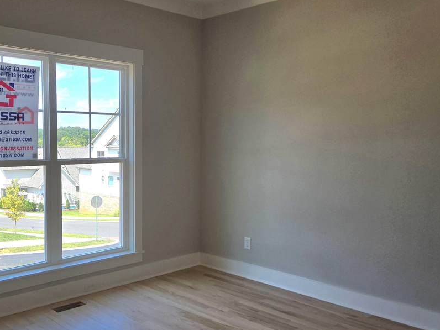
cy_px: 170
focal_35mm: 37
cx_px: 163
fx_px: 470
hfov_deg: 49.6
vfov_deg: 38.7
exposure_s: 1/357
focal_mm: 5.4
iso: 25
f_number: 1.8
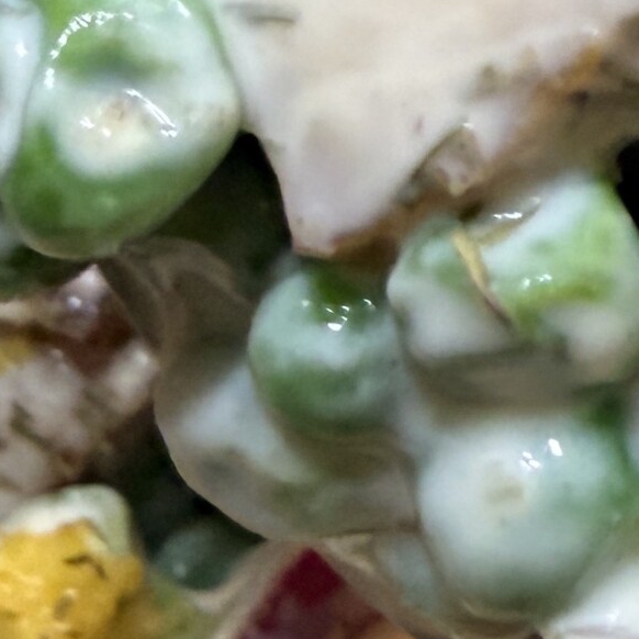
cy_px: 493
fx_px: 1462
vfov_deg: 24.3
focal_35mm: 70
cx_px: 677
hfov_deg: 23.4
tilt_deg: -73.4
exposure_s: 1/60
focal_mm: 2.22
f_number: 2.2
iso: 320
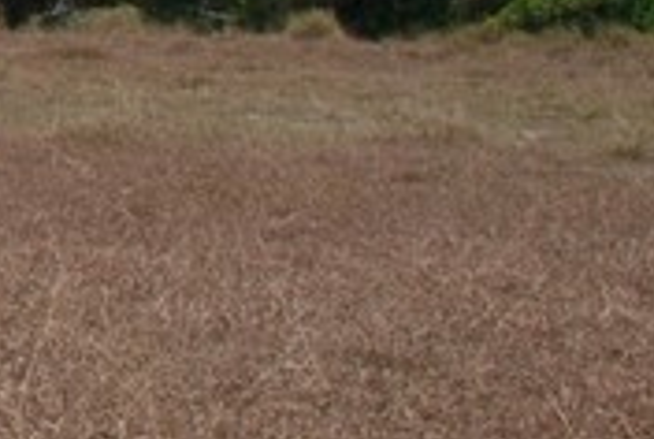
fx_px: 3021
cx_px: -1013
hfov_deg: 10.4
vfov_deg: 7.9
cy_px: -439
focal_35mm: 166
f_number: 9
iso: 100
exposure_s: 1/320
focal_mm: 18
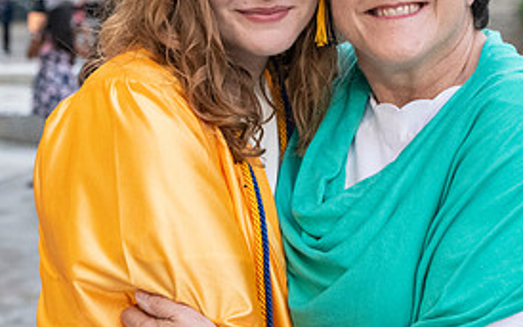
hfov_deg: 16.9
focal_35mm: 123
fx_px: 1752
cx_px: 332
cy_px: 37
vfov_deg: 10.6
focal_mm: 45
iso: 2500
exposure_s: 1/50
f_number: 4
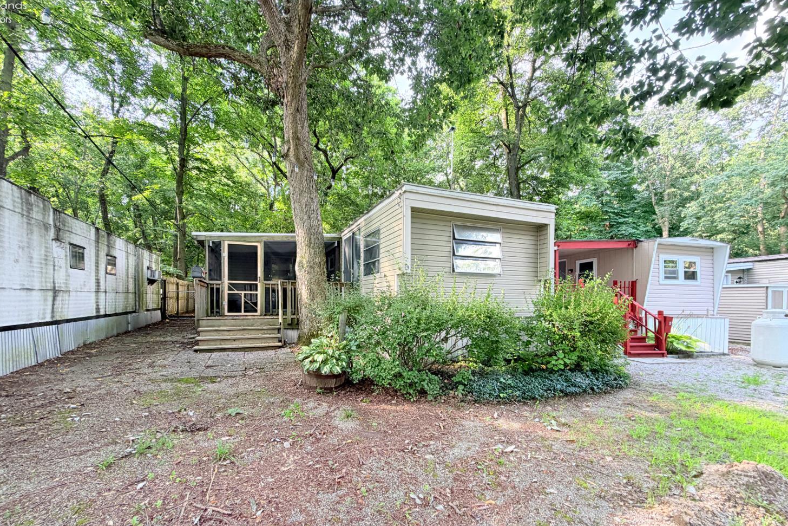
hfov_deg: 100.4
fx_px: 328
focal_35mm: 15
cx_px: 384
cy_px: 303
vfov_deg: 76.8
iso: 100
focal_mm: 2.22
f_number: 2.2
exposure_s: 1/121
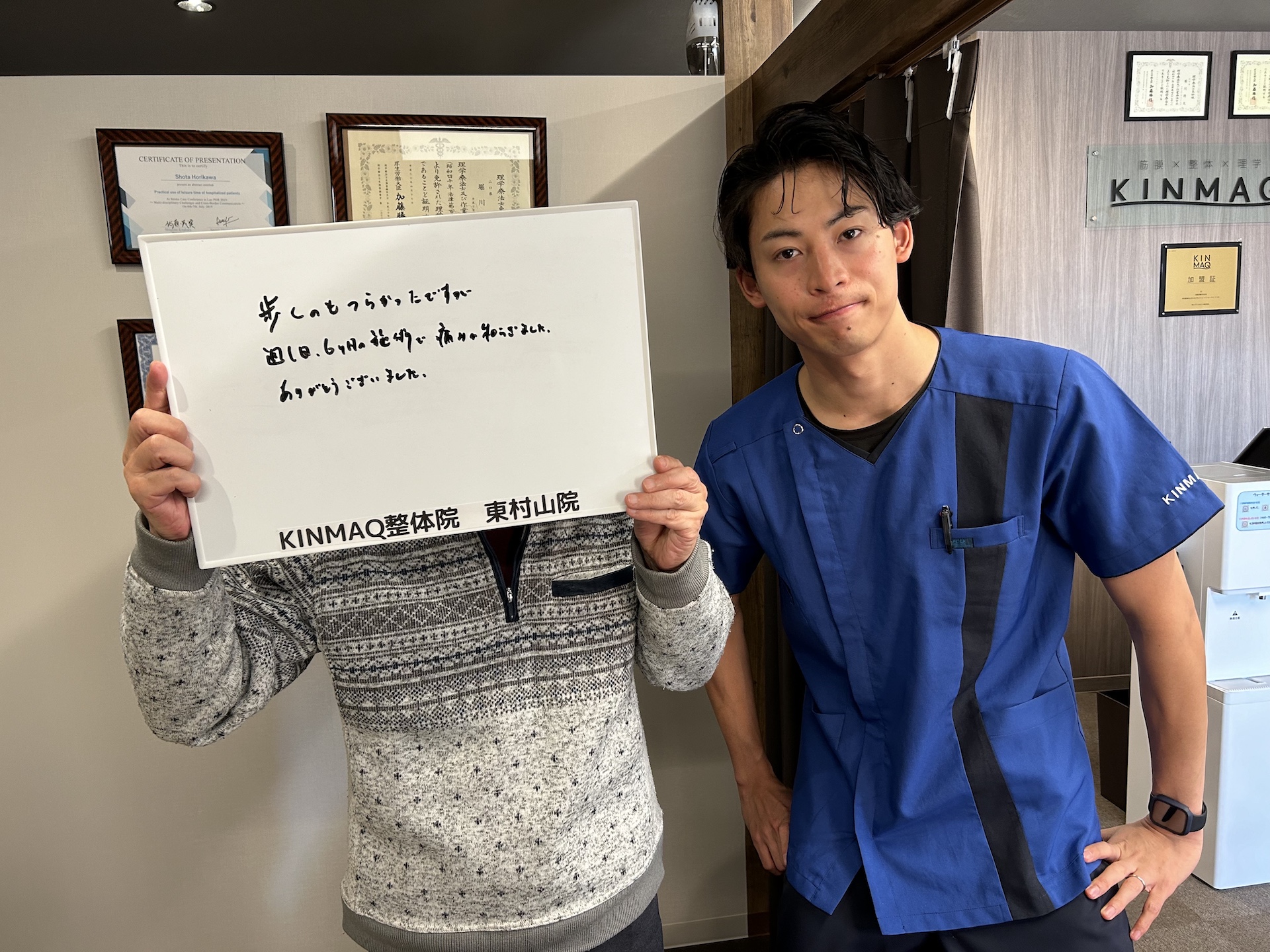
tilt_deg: -7.9
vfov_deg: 53.1
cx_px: 635
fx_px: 954
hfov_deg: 67.3
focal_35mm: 26
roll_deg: +2.7
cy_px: 476
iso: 125
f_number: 1.5
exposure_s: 1/64
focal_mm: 5.7
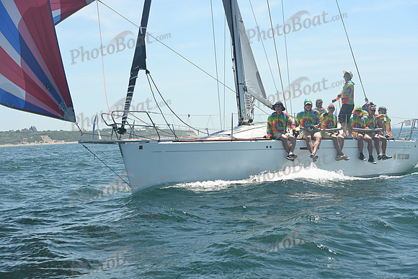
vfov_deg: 19.5
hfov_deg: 28.8
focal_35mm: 70
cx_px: 209
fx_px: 813
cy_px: 140
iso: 320
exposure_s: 1/1000
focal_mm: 70
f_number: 8
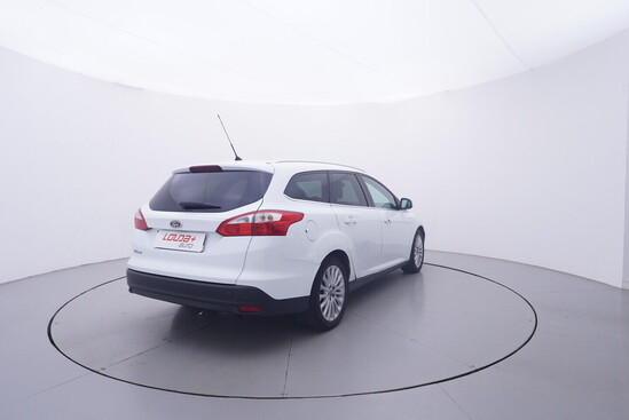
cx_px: 314
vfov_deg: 56.2
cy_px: 210
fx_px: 393
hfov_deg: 77.3
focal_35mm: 22
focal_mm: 15
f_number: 5
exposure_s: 1/80
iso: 200
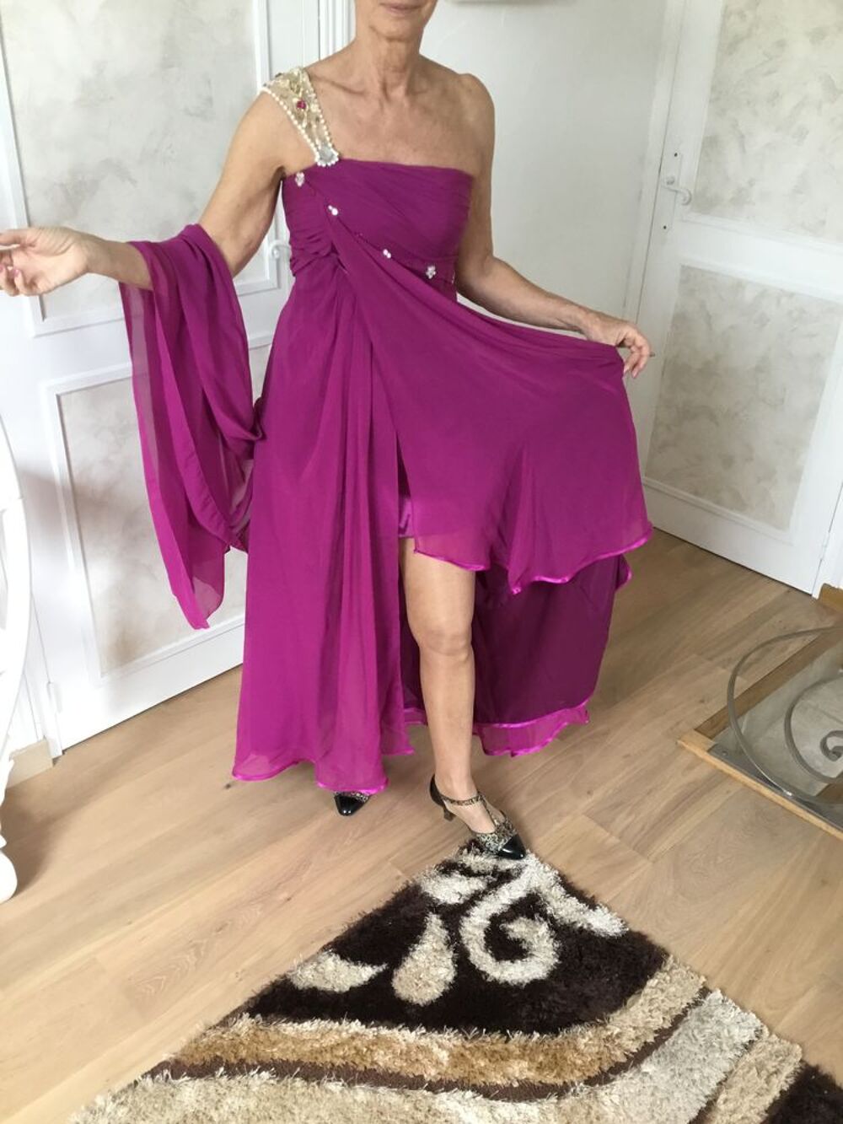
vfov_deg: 58.3
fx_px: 1006
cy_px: 562
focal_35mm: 31
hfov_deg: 45.4
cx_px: 422
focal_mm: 3.3
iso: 125
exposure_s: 1/33
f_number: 2.4
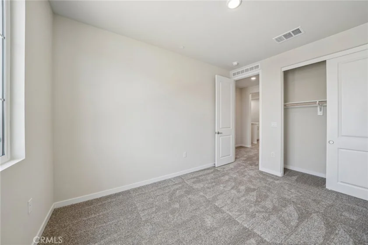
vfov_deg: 90.0
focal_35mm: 12
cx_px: 184
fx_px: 123
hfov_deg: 112.6
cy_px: 122
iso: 320
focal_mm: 12
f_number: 7.1
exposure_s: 1/30
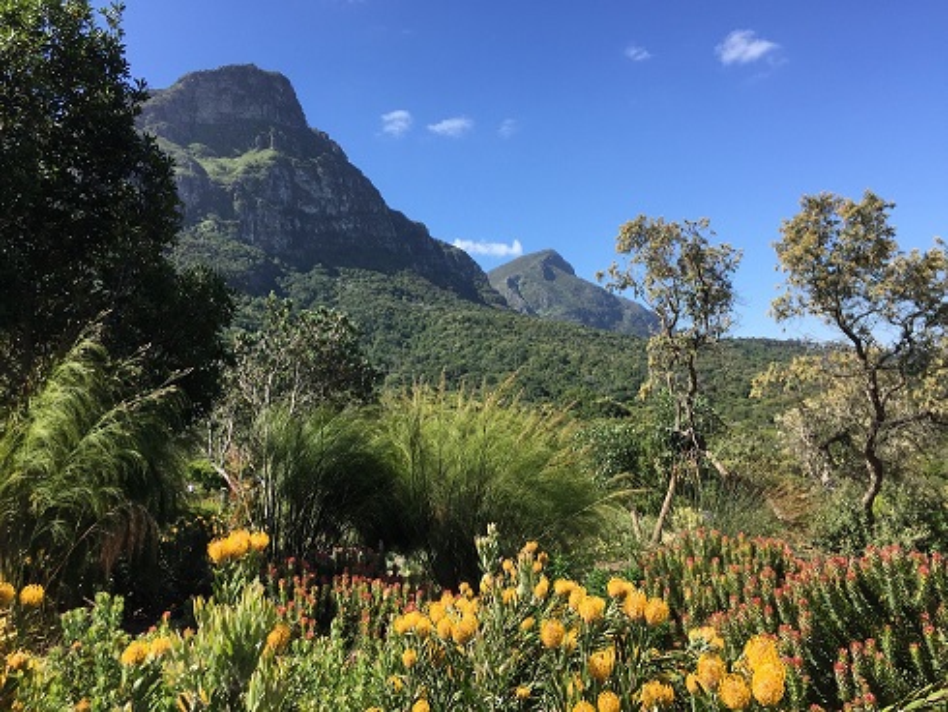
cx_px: 474
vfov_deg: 48.3
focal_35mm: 29
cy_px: 356
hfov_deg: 61.6
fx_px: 795
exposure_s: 1/1130
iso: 32
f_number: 2.2
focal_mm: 4.15
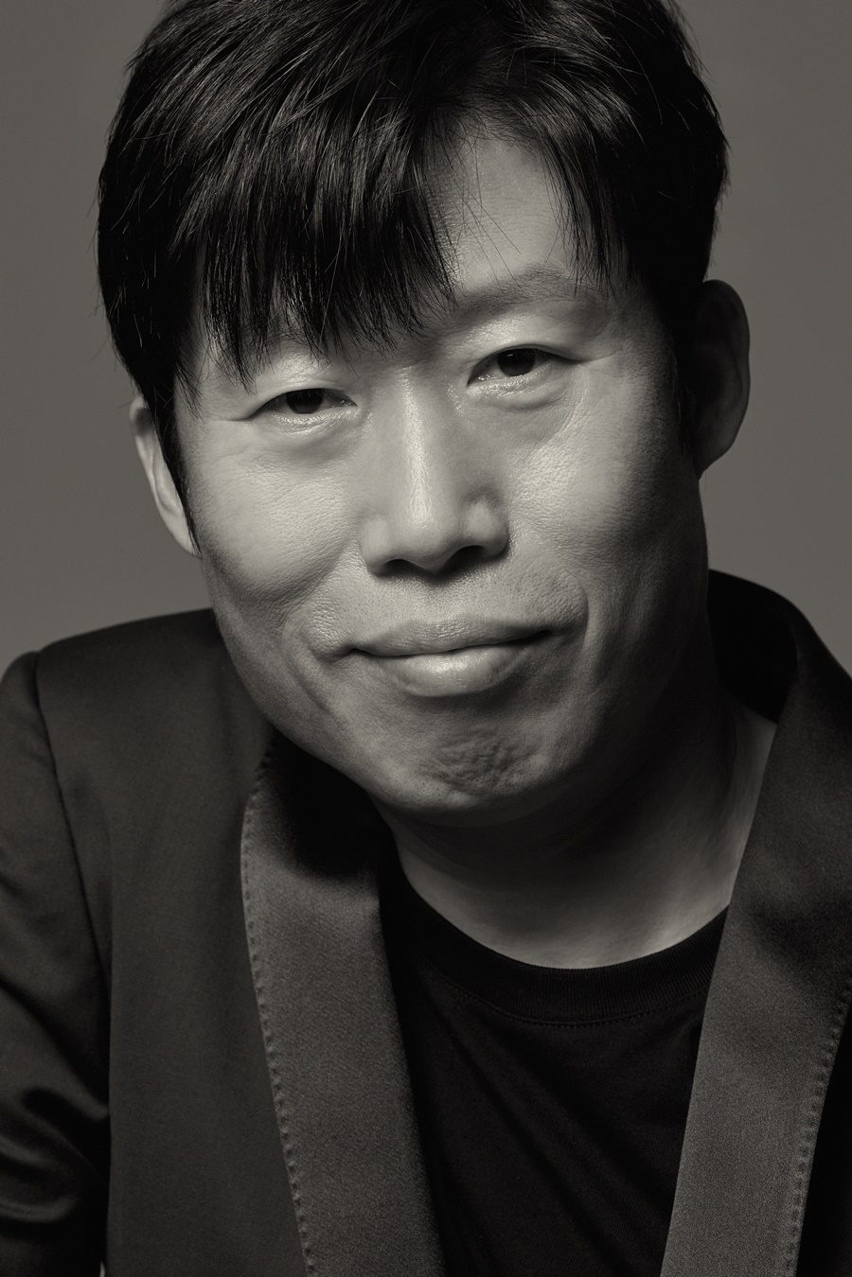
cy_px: 638
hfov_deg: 10.2
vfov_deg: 15.2
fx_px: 4792
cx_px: 426
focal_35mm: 135
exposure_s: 1/160
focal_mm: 135
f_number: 11
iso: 200
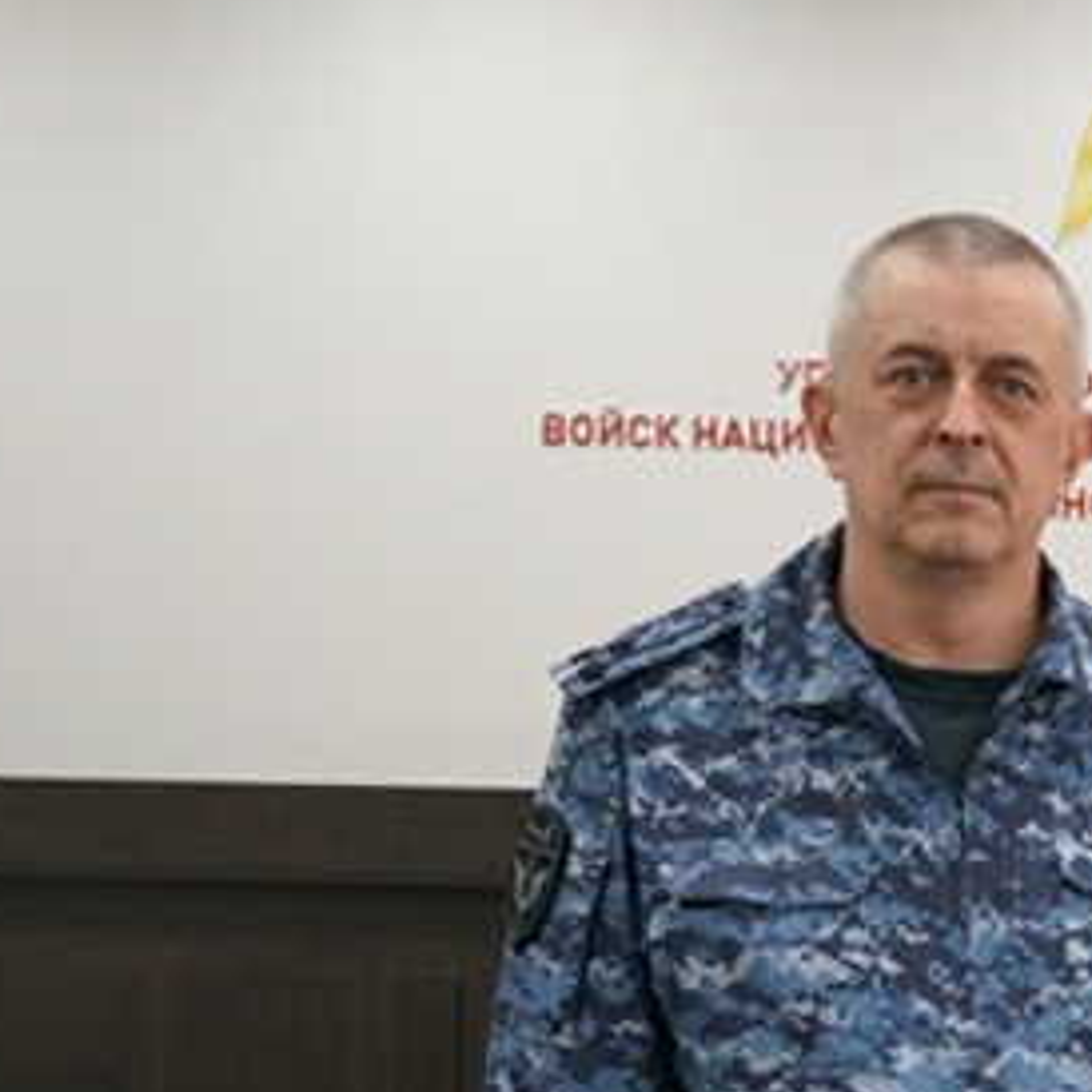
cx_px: 1243
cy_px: 964
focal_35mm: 94
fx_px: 3361
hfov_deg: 17.7
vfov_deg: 18.2
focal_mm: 27
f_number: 4
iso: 1600
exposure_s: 1/160
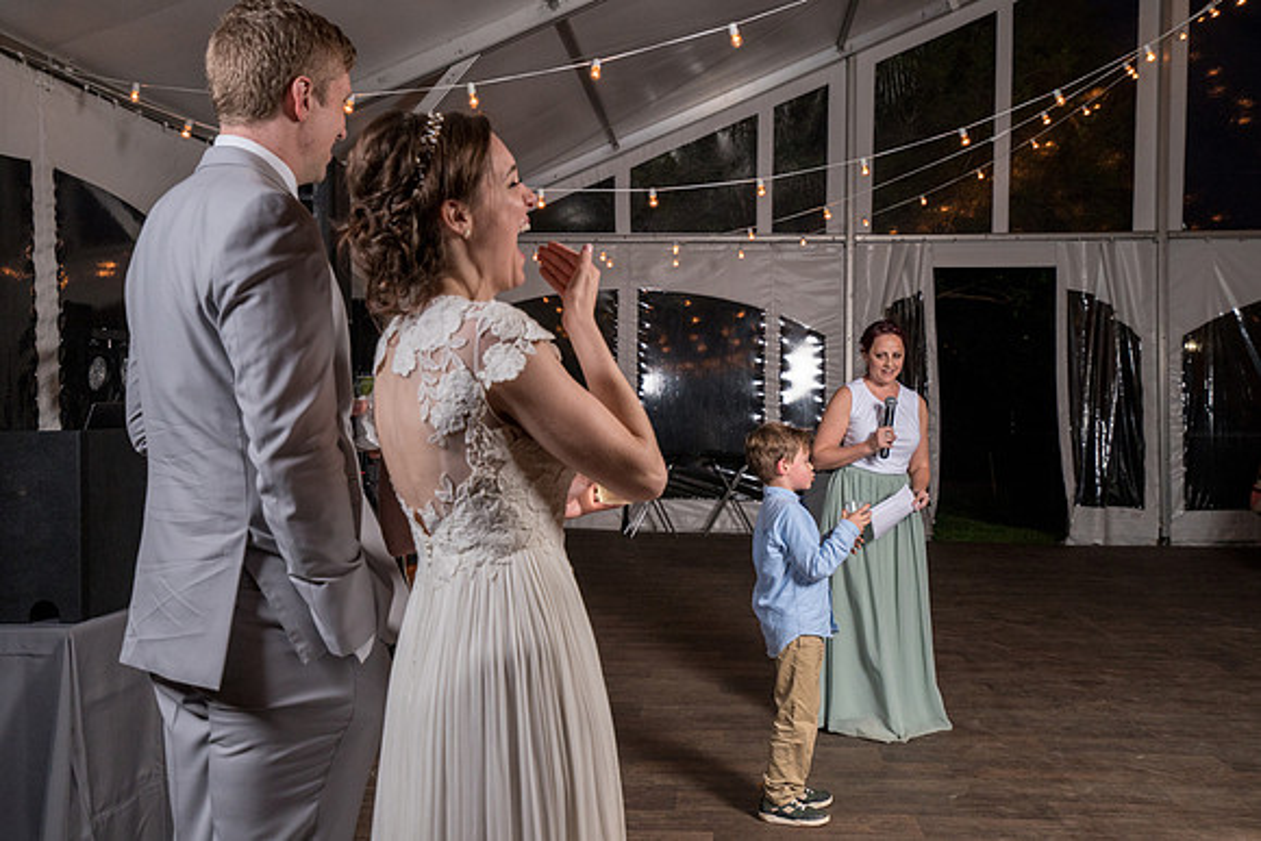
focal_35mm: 36
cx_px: 630
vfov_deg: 36.6
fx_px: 1271
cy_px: 420
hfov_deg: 52.8
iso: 2000
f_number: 5
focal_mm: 35
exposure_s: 1/200
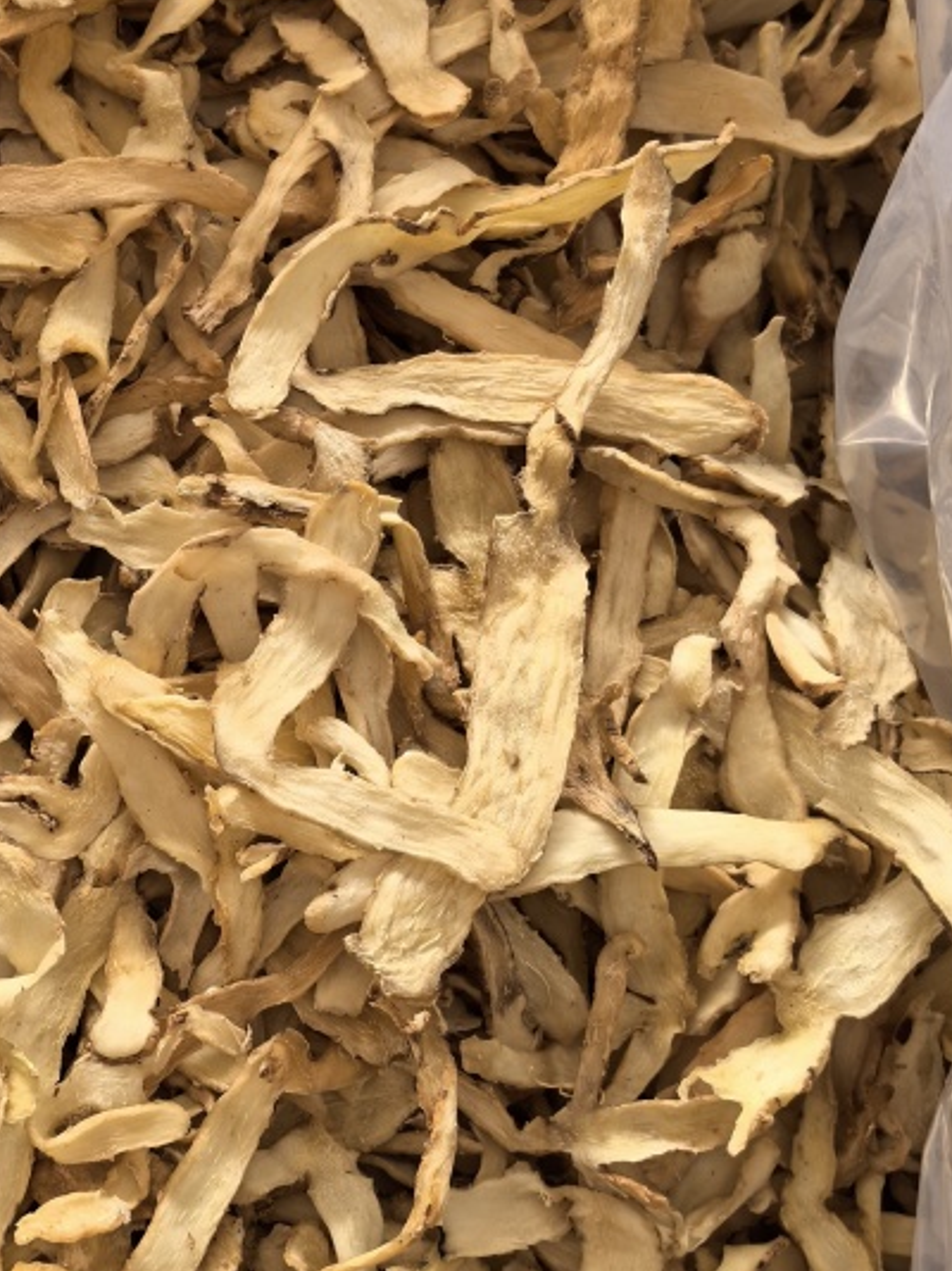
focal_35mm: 54
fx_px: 1982
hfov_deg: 26.2
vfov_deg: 35.6
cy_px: 641
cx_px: 107
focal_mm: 6.35
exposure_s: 1/104
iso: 50
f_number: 2
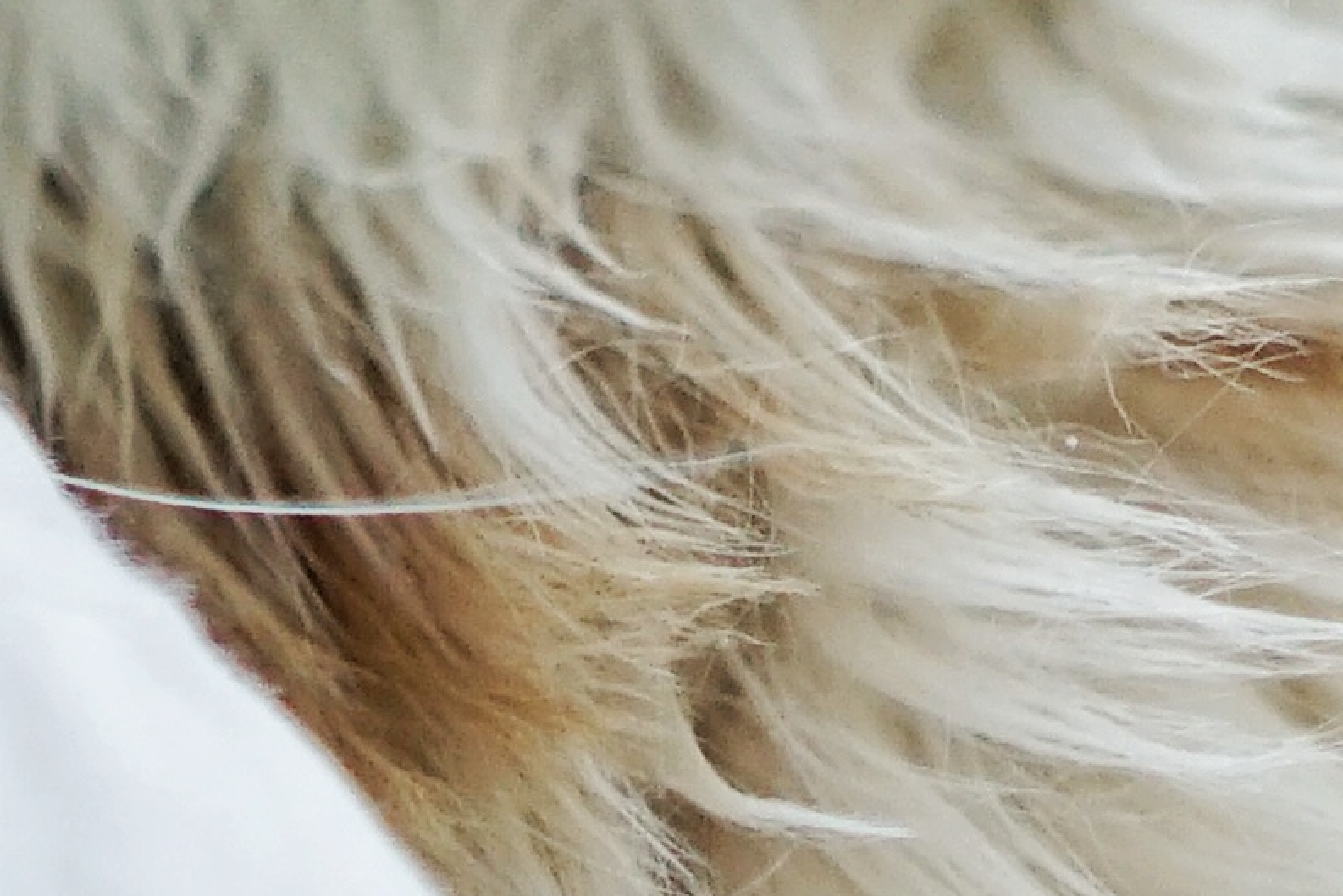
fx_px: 15521
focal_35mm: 416
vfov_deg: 3.2
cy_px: -2305
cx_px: 1070
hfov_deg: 5.0
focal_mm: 55
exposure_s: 1/250
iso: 640
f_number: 2.8
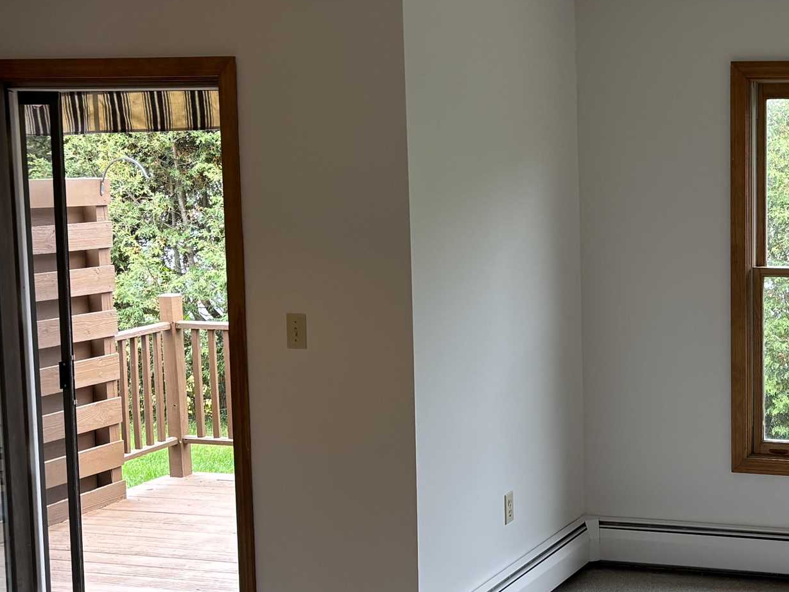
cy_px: 300
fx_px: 1482
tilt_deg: -5.8
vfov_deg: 22.6
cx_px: 734
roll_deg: +0.1
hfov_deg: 28.5
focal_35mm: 65
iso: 64
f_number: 1.6
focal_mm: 5.96
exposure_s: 1/120
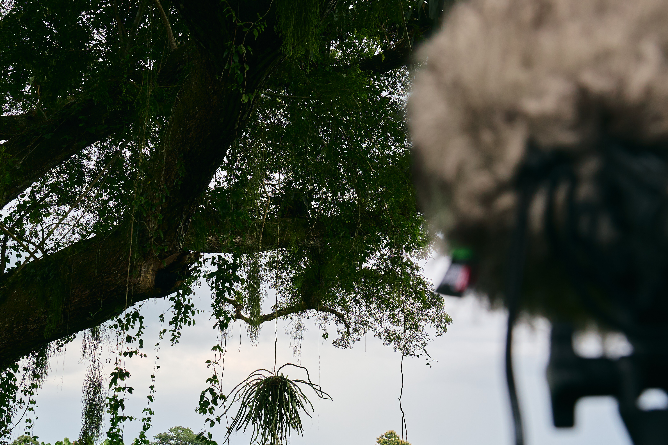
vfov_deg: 24.6
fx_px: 1021
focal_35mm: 55
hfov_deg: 36.2
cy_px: 230
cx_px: 286
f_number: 4.5
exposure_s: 1/200
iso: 160
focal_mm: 22
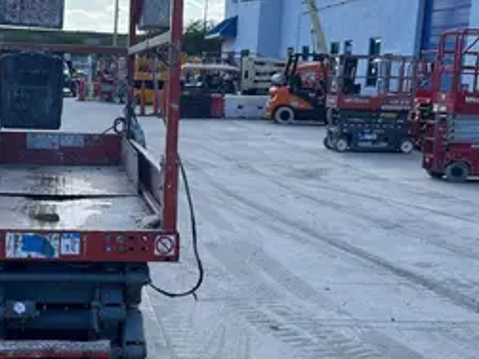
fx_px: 788
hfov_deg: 33.1
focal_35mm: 57
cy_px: 211
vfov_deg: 25.6
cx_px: 116
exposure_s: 1/1558
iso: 50
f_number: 1.6
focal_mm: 5.1
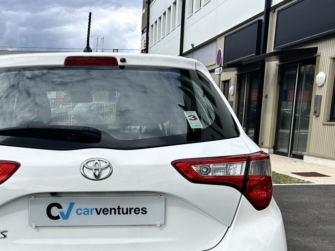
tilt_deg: -12.0
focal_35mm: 42
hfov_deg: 43.7
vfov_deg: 33.6
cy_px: 191
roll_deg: -3.4
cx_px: 94
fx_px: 406
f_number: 1.5
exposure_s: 1/3165
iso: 50
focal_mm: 5.7
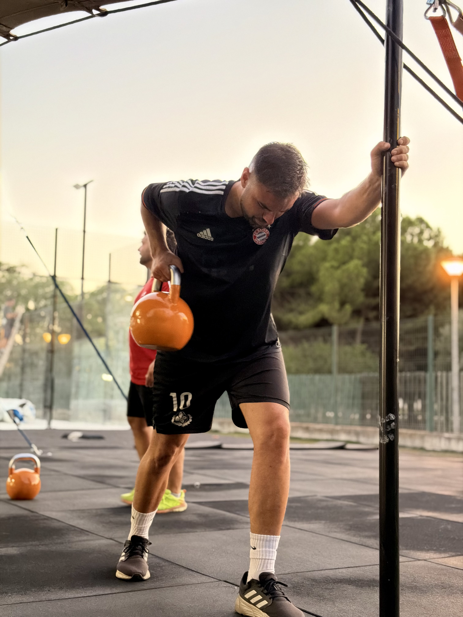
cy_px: 308
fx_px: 856
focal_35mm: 48
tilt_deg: +5.2
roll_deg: -0.6
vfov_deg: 39.7
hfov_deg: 30.3
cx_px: 232
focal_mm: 6.76
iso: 400
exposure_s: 1/33
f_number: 1.78
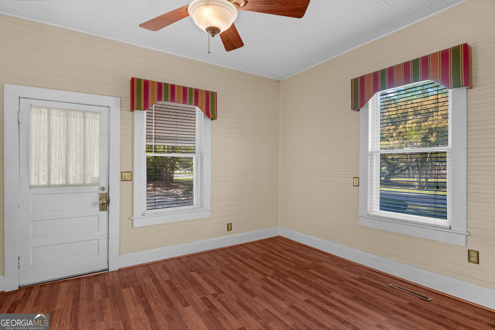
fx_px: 227
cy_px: 165
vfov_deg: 72.0
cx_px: 248
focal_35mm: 16
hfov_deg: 95.0
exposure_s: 1/6
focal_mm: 11
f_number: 7.1
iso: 250
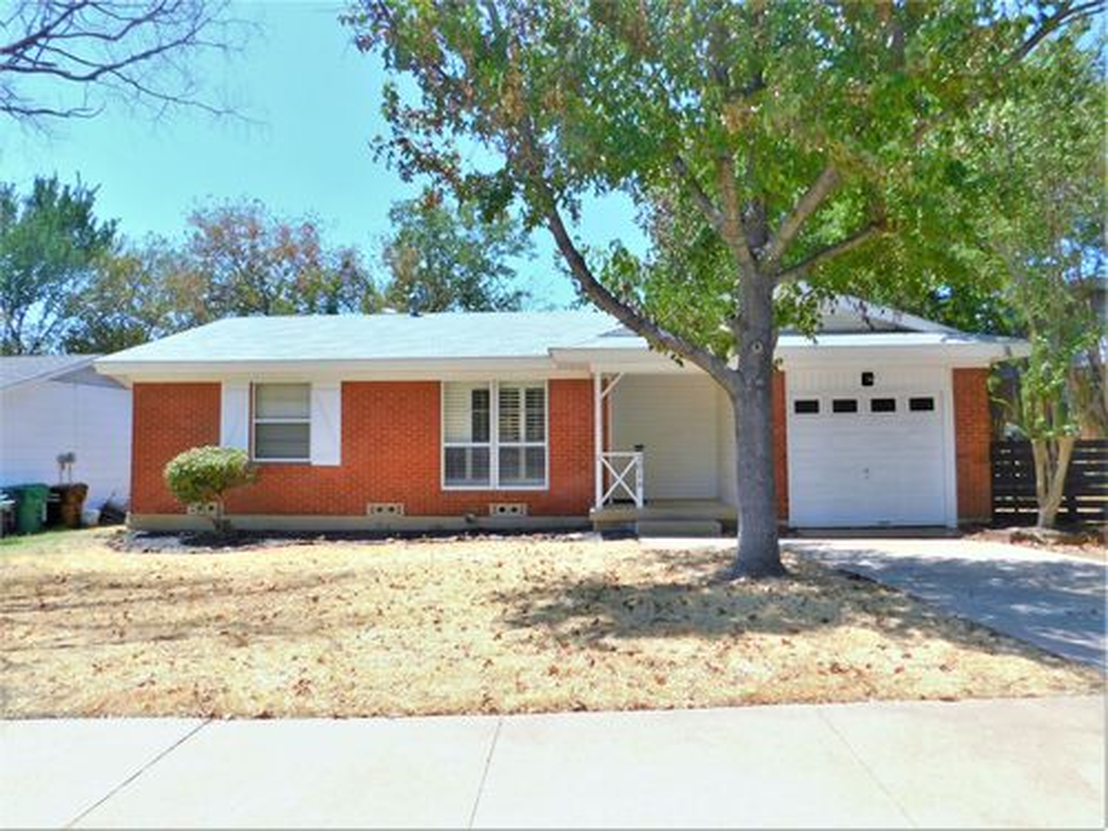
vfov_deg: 58.9
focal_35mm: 23
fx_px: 736
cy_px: 416
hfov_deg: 73.9
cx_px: 554
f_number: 3
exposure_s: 1/800
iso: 125
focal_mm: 4
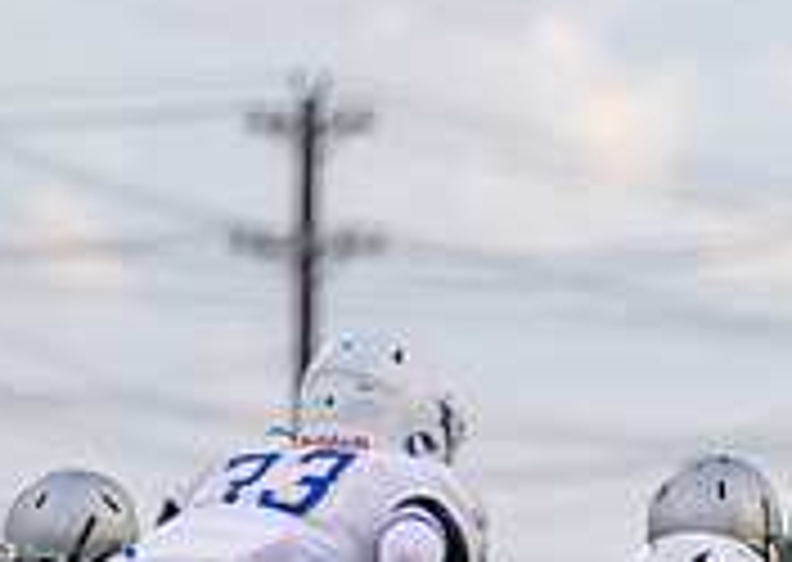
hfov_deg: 2.8
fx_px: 15917
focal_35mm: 709
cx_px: 1282
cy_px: 899
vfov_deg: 2.0
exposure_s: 1/1250
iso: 320
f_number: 2.8
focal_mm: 200
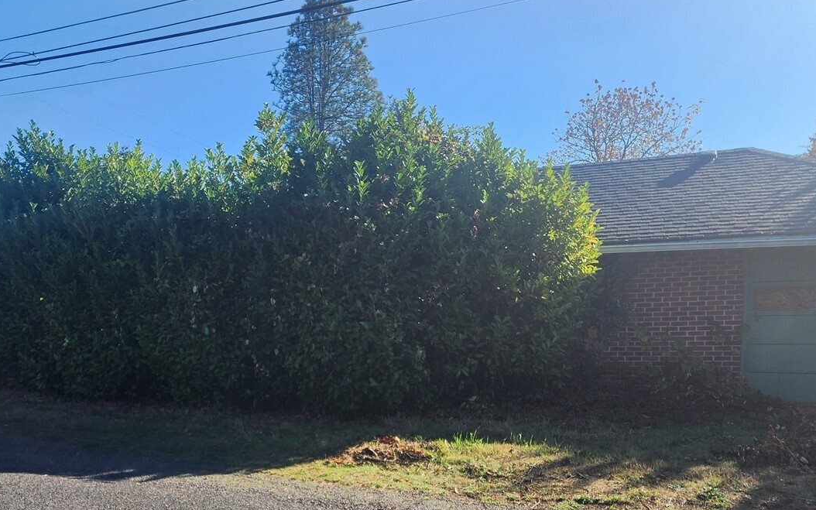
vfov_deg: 33.6
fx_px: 823
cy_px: 395
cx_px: 276
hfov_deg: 51.8
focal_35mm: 37
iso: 12
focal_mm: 6.4
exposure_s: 1/612
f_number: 1.8
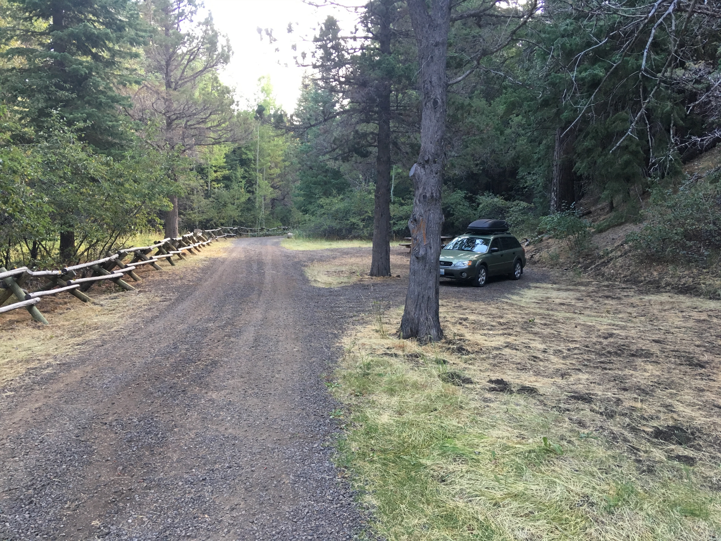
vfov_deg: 48.2
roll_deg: -0.4
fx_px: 604
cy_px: 270
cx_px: 360
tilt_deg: -9.7
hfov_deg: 61.7
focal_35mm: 29
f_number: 2.2
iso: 40
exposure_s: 1/30
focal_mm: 4.15
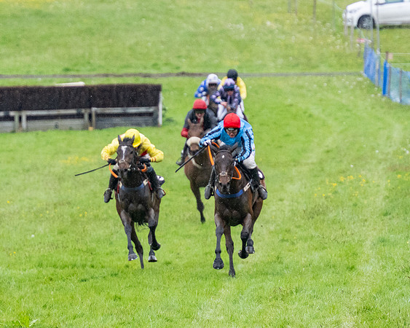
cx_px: 169
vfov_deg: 2.7
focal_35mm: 568
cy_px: 181
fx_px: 6893
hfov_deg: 3.4
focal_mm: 180
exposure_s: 1/1250
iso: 1000
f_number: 4
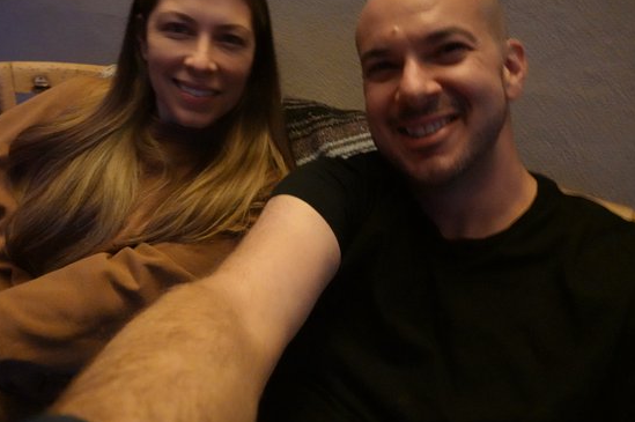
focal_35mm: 28
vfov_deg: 46.2
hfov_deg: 65.4
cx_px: 288
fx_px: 493
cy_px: 185
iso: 4000
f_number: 2.8
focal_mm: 9
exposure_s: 1/4
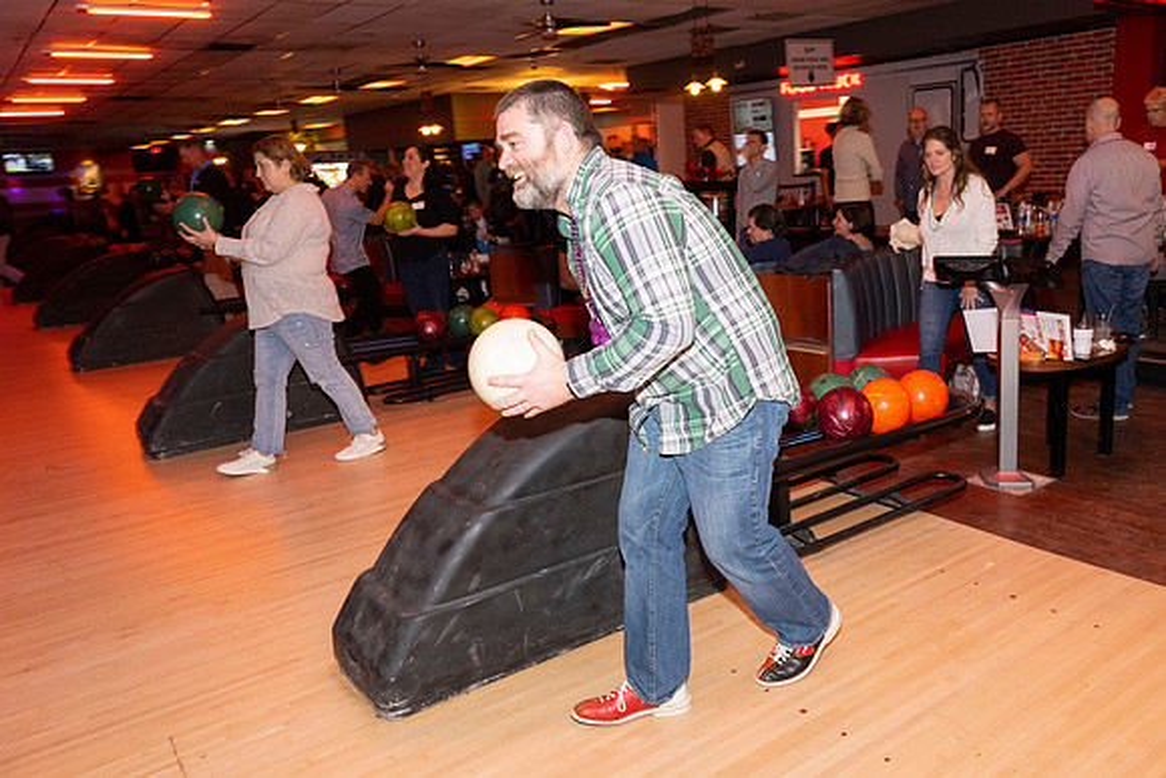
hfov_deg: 63.0
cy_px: 392
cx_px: 705
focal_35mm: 29
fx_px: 940
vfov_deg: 45.0
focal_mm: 24
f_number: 5.6
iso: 2000
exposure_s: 1/100
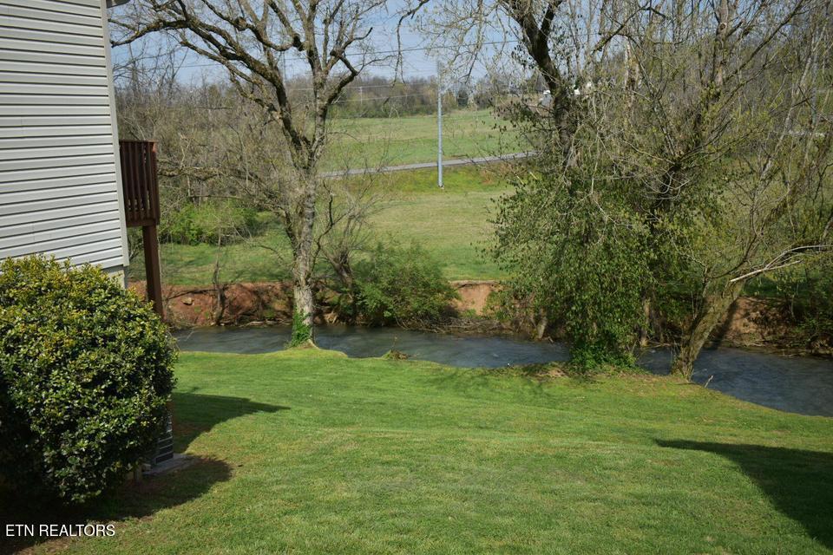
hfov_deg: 53.1
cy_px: 278
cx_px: 416
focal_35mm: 36
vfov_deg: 36.9
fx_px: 833
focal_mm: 24
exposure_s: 1/1000
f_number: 3.8
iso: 100
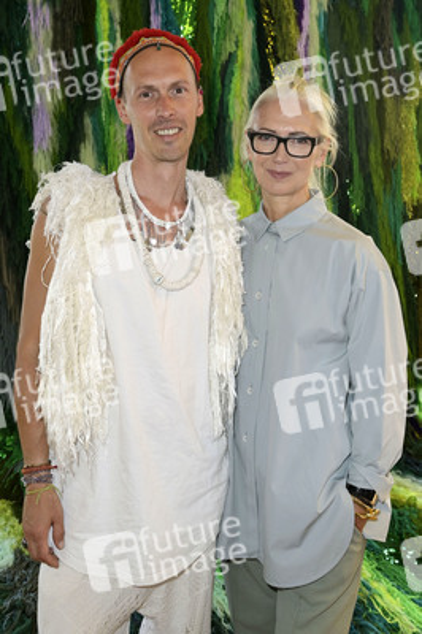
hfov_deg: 35.0
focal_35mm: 38
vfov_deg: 50.7
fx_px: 669
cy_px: 317
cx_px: 211
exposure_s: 1/200
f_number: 7.1
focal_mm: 38
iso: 1250
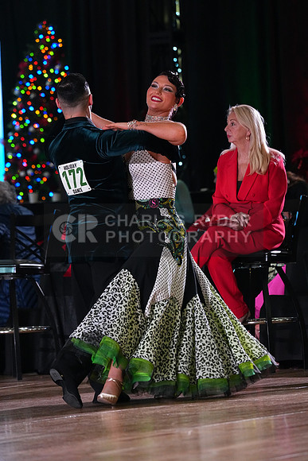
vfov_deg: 10.3
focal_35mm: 200
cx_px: 154
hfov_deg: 6.9
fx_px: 2565
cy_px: 230
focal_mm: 200
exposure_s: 1/400
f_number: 5
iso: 6400
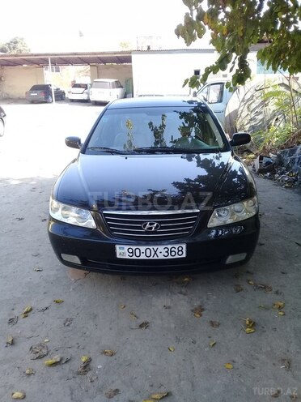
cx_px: 150
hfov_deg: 45.4
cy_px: 201
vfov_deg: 58.4
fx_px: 359
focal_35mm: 31
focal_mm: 3.3
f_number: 2.2
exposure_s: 1/150
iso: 50
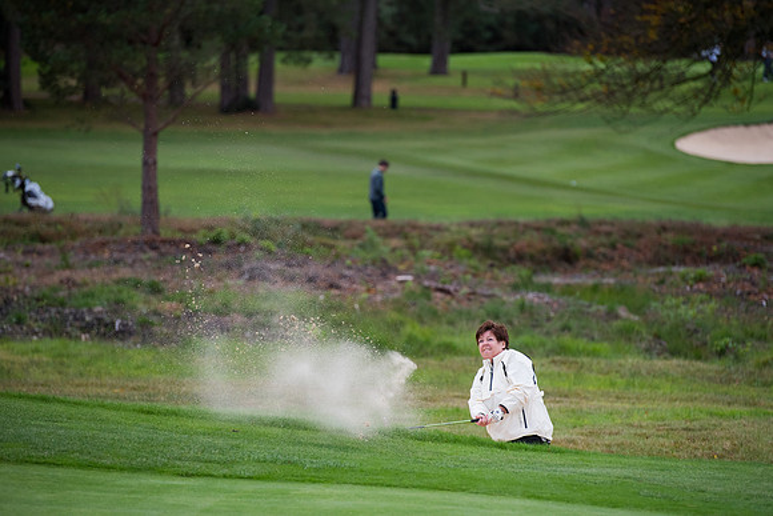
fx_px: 4295
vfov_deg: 6.9
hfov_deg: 10.3
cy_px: 258
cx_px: 386
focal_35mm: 200
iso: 1000
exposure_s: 1/2000
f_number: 4
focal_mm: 200
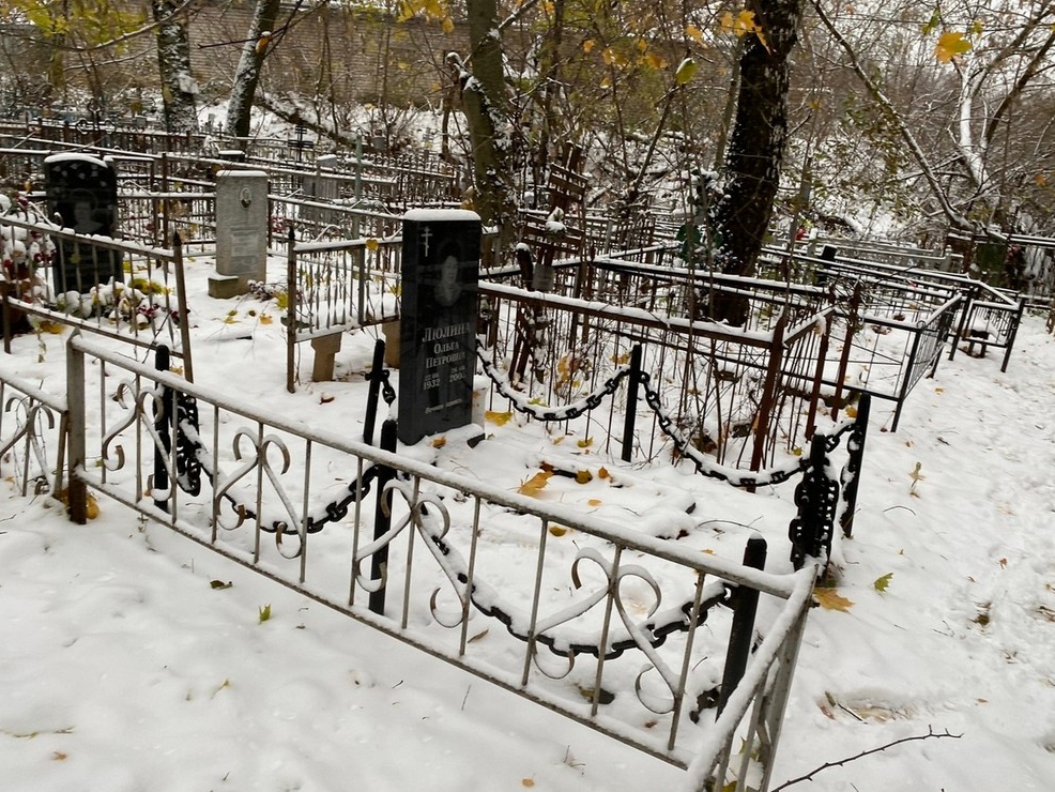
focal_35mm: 27
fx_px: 823
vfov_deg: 51.4
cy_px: 408
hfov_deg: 65.3
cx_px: 529
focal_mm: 4.25
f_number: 1.8
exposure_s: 1/122
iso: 40
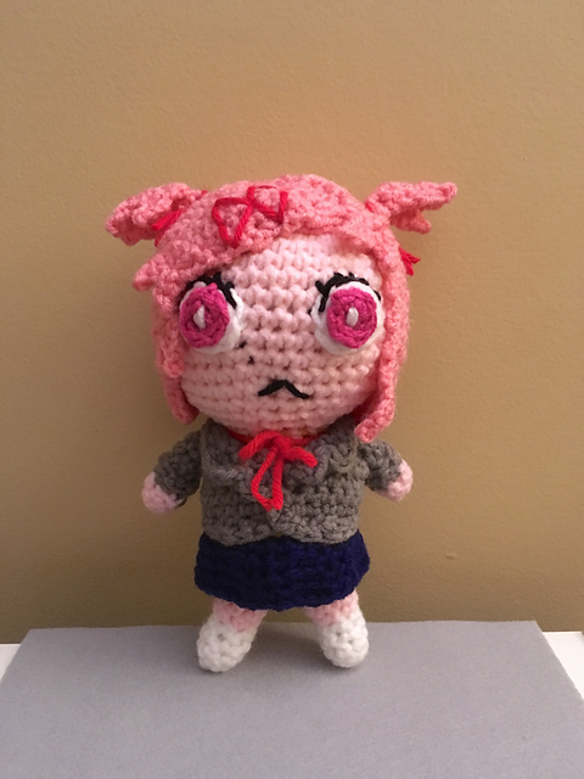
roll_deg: +1.0
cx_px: 292
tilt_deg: -15.1
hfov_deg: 48.2
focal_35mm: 29
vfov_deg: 61.7
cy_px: 390
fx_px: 652
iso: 500
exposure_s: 1/15
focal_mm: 4.15
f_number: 2.2
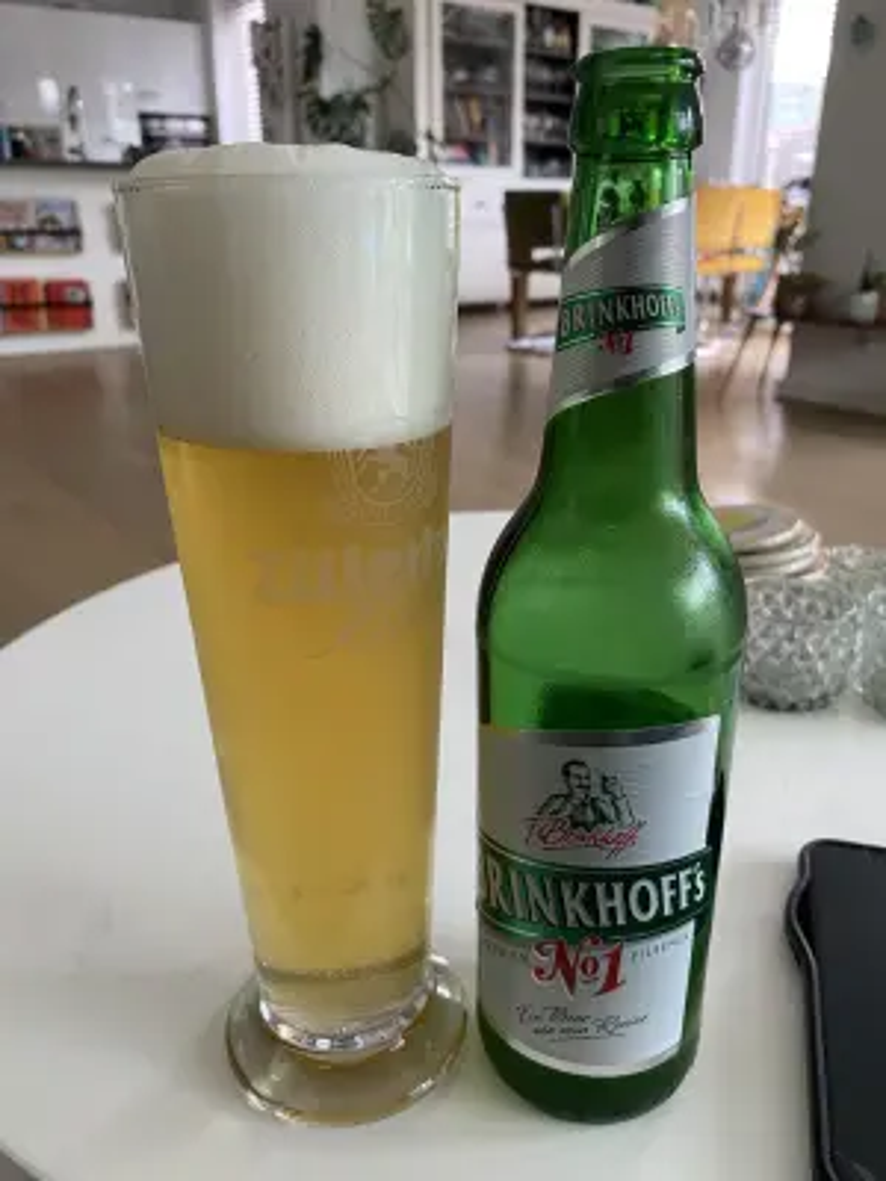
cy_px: 590
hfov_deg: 53.1
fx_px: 887
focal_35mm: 26
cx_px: 443
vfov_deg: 67.3
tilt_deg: -21.9
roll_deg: +0.8
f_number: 1.8
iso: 125
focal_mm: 4.25
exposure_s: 1/89
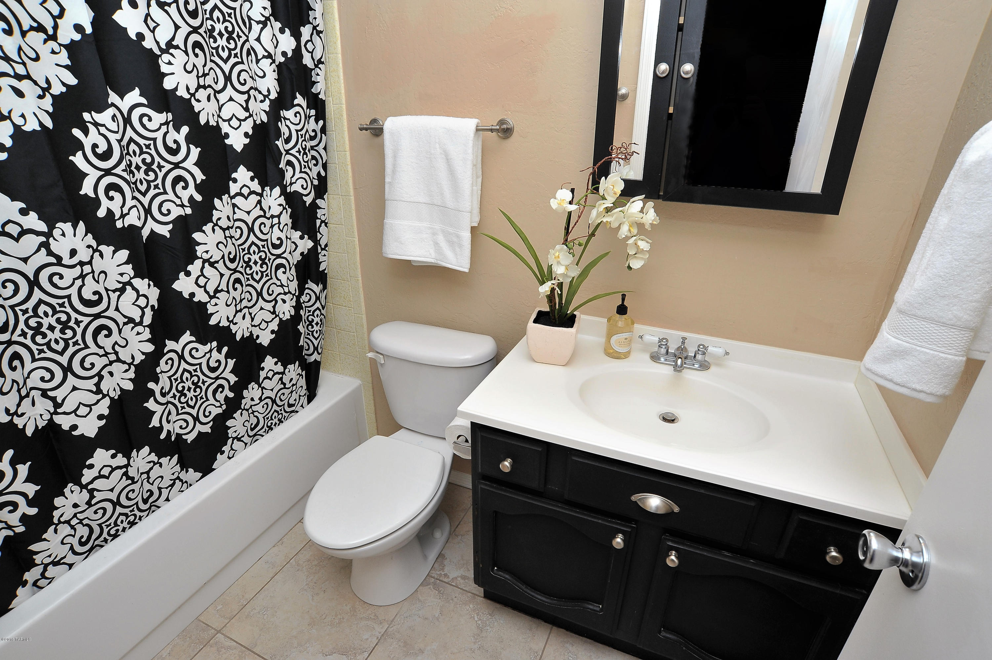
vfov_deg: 67.3
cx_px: 496
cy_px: 330
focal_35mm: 18
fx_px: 496
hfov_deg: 90.0
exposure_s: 1/60
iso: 800
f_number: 14
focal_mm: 18
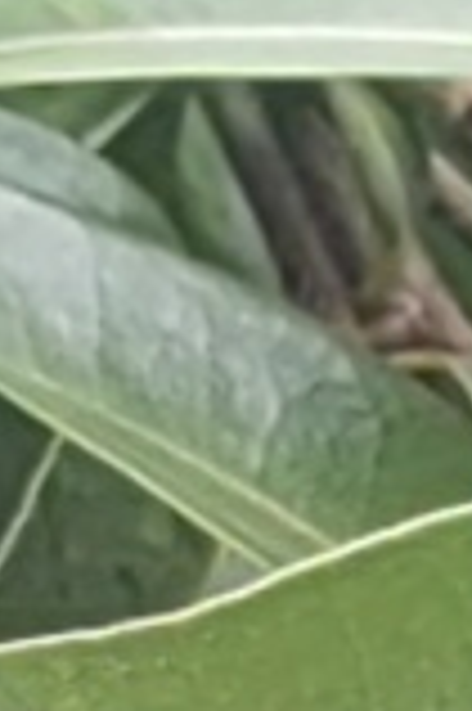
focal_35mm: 696
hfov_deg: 1.9
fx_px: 13717
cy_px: 2009
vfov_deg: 2.9
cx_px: 1681
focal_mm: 5.52
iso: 50
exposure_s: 1/501
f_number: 1.9
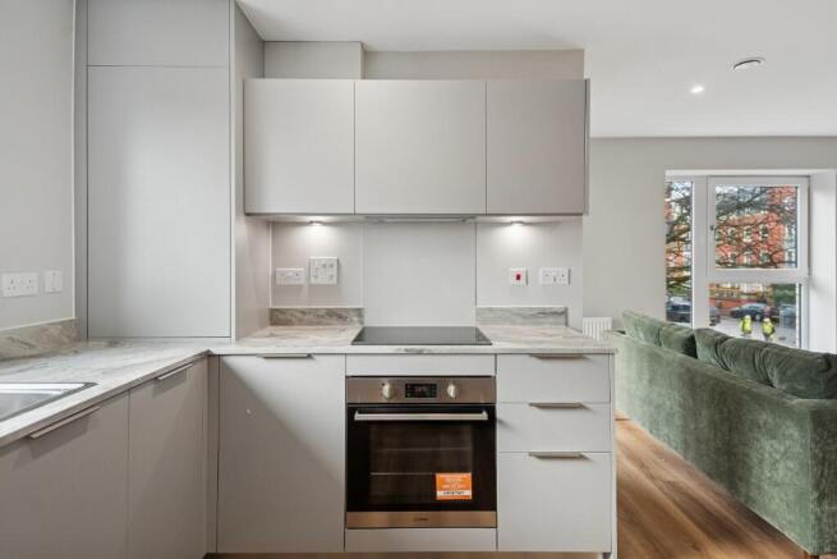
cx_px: 418
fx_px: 442
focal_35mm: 19
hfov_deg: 86.9
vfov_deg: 64.6
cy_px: 280
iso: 800
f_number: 4
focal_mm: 19
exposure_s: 1/160
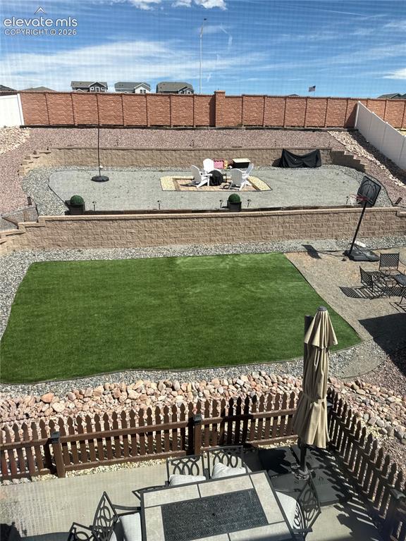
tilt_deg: -19.2
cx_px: 203
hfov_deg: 56.8
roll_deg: +0.3
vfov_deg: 71.6
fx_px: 375
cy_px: 270
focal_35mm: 24
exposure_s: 1/2801
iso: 80
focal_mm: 6.76
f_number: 1.78
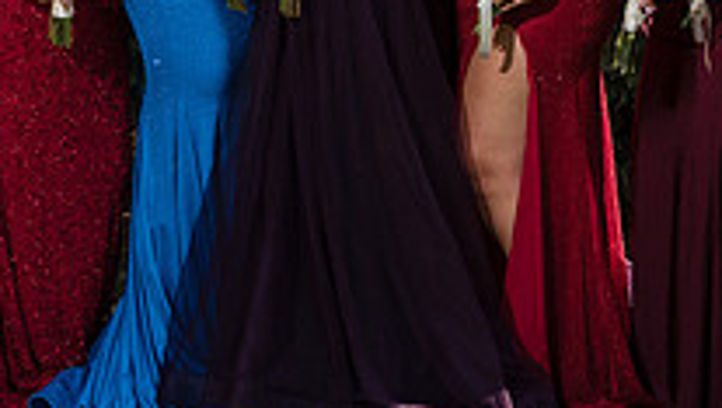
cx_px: 251
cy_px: -124
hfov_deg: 20.1
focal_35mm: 106
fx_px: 2032
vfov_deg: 11.2
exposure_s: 1/250
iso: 100
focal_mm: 35
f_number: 5.6
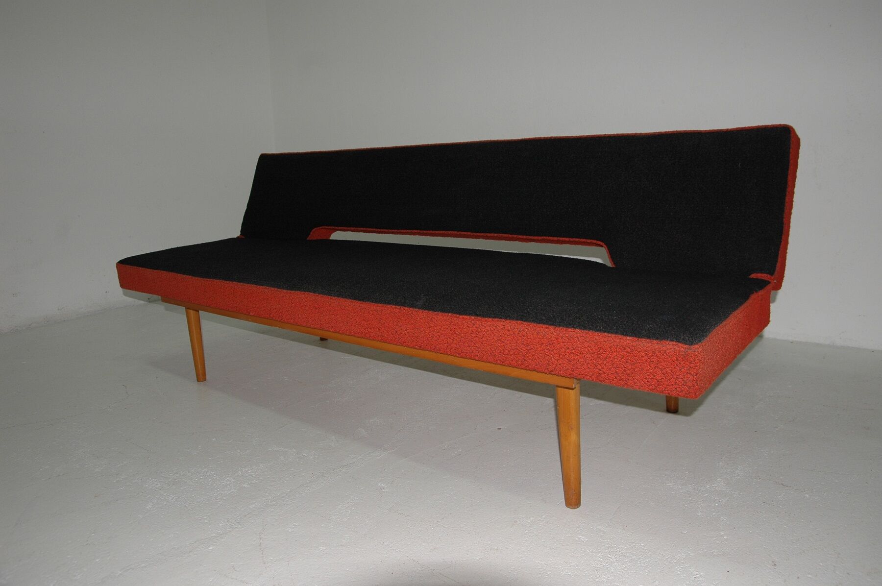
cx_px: 441
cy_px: 293
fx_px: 624
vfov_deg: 50.3
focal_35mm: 26
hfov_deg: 70.5
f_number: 4.5
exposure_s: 1/50
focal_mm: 17
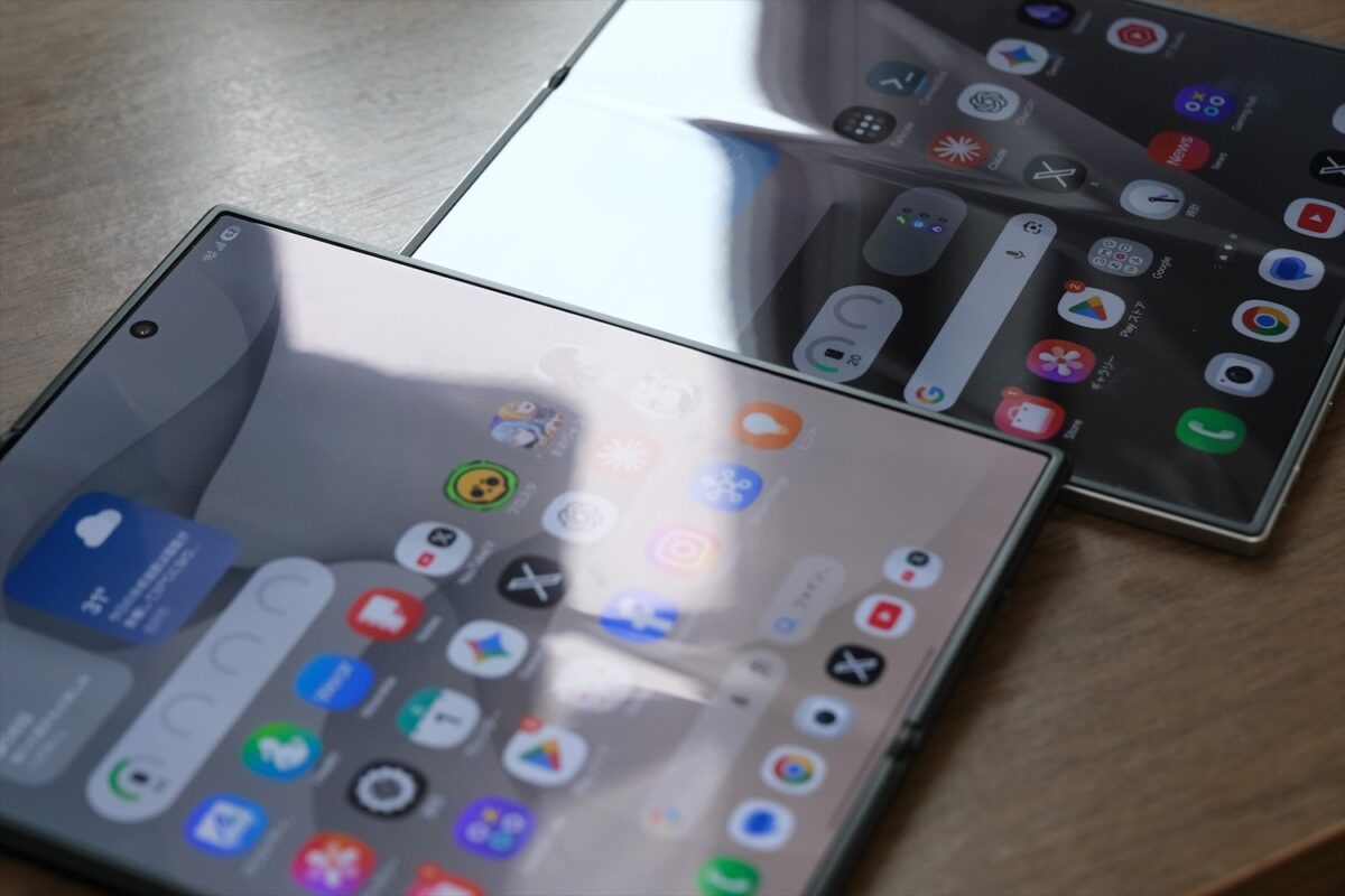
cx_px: 672
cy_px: 448
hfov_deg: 24.5
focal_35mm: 83
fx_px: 3101
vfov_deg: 16.5
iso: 2000
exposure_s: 1/125
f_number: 5.6
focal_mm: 55
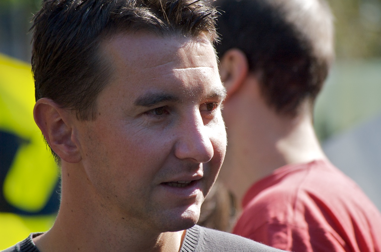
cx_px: 190
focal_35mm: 300
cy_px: 126
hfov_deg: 6.9
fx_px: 3167
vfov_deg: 4.6
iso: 200
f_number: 5.6
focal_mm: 200
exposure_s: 1/500
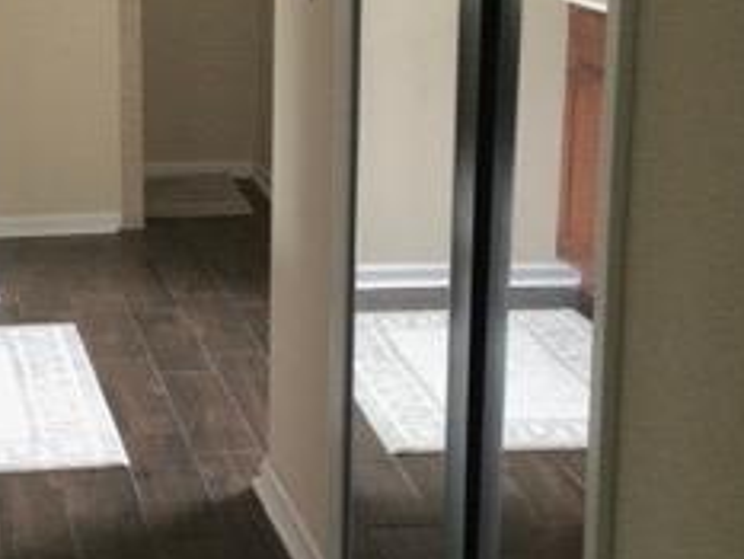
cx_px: 172
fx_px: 1828
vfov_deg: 17.3
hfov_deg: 22.8
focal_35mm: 85
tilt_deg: -11.8
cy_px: 166
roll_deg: +1.0
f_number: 2.4
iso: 125
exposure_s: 1/30
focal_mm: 3.3
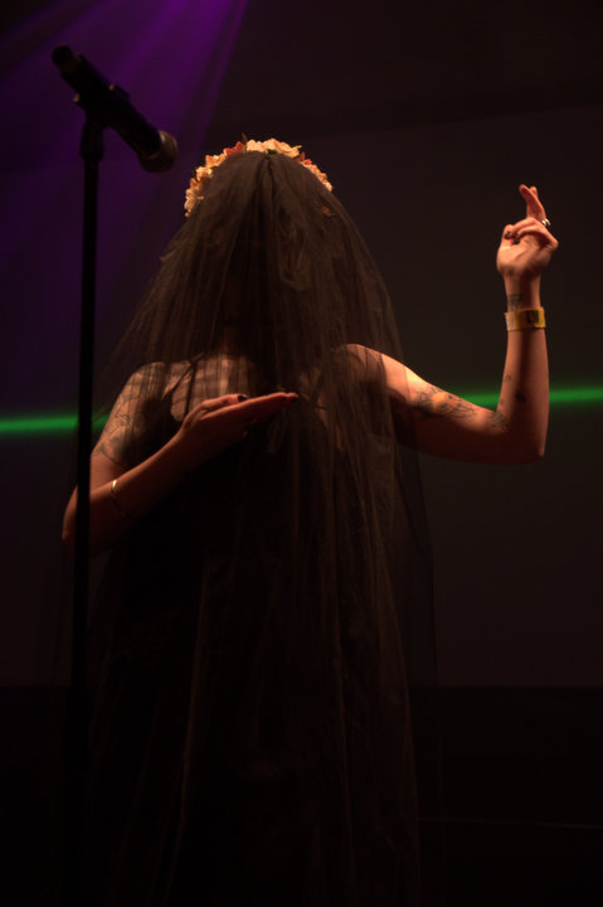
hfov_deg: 23.7
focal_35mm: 57
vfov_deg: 35.1
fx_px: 1434
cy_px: 454
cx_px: 302
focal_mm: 38
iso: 800
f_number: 2.8
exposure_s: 1/40
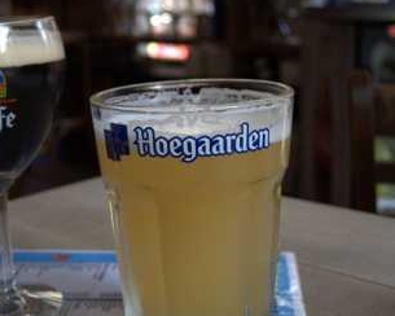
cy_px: 128
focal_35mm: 65
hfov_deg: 28.6
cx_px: 92
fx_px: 760
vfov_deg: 23.5
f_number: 3.8
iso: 200
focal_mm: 22
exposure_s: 1/50
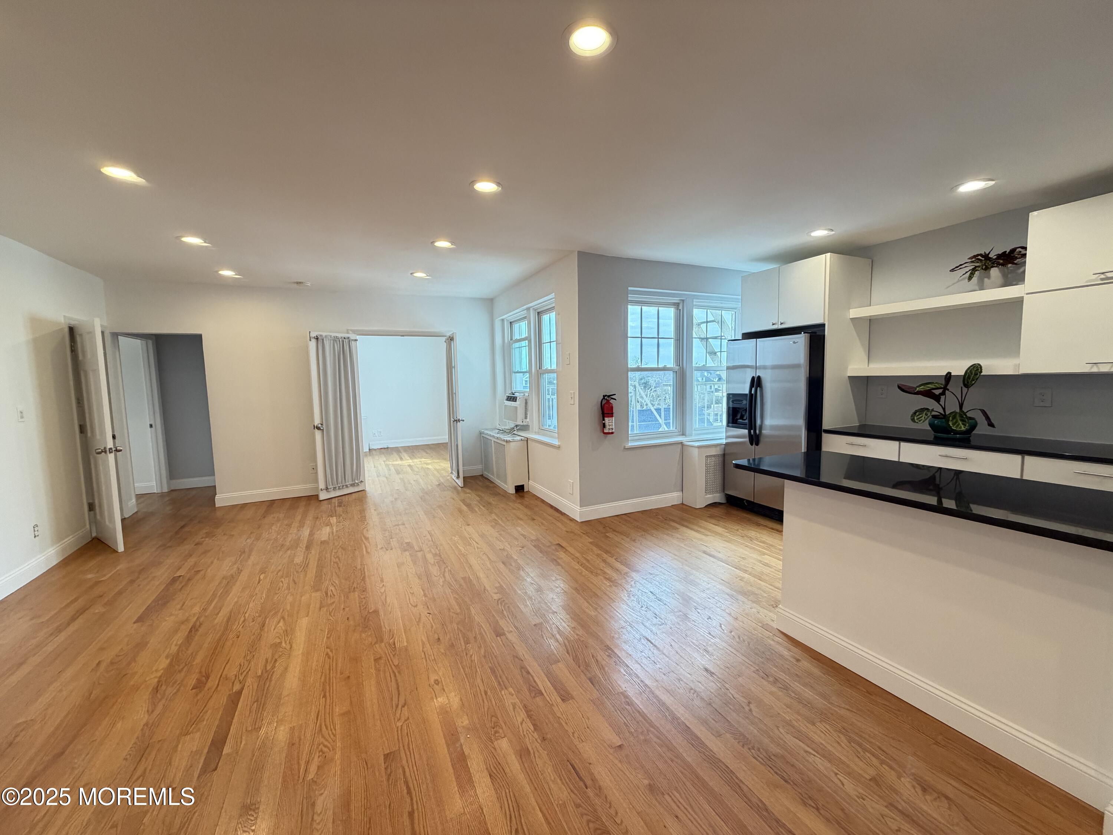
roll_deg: +1.2
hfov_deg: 102.1
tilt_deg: -5.6
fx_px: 450
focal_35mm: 14
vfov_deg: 85.7
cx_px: 556
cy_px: 418
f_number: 2.2
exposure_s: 1/120
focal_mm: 2.22
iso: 250
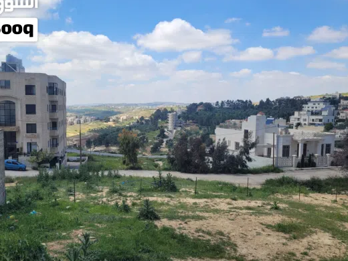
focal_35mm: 32
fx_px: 322
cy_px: 138
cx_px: 139
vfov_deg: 44.1
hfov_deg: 56.4
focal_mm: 5.4
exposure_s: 1/2066
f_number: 1.8
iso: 40
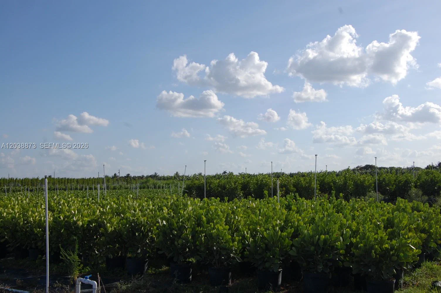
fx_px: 477
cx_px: 220
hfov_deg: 49.6
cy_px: 146
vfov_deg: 34.1
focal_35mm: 39
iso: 200
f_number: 10
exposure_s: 1/400
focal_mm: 26
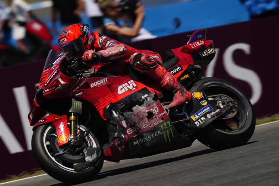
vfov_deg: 2.5
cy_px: 93
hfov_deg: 3.7
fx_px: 4340
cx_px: 140
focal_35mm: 560
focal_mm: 560
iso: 80
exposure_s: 1/640
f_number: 7.1
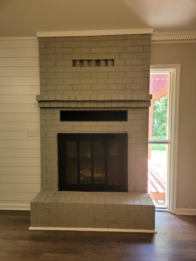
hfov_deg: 53.1
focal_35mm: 26
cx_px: 98
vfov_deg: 67.3
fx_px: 196
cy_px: 130
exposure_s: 1/59
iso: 250
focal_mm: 5.4
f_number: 1.8
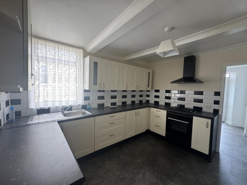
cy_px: 92
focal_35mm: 14
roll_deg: -2.9
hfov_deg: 102.1
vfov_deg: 85.7
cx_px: 124
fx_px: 100
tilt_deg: -3.4
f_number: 2.2
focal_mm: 2.22
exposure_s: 1/71
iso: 320
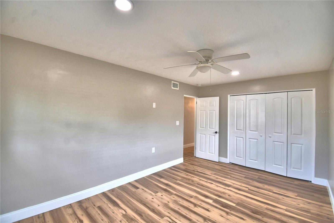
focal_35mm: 15
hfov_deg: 100.4
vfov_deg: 77.3
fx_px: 139
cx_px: 167
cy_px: 112
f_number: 4.5
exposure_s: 1/100
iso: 400
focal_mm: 10
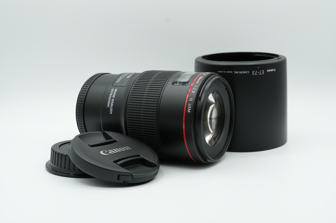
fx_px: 490
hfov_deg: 37.9
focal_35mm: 52
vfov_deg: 25.7
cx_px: 168
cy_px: 112
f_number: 10
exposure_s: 1/80
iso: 250
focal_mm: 35
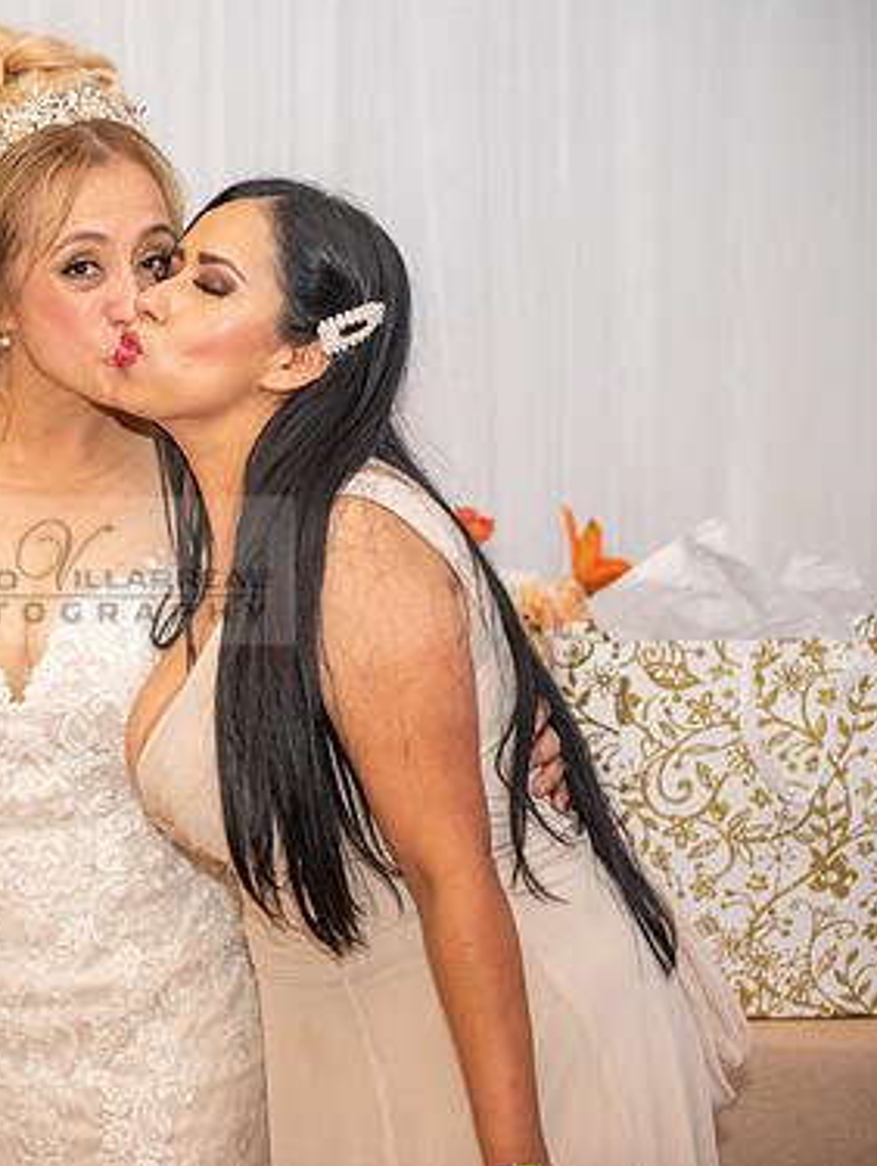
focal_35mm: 104
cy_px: 571
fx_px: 3507
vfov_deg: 18.9
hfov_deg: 14.1
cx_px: 31
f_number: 2.8
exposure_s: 1/160
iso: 1000
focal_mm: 70
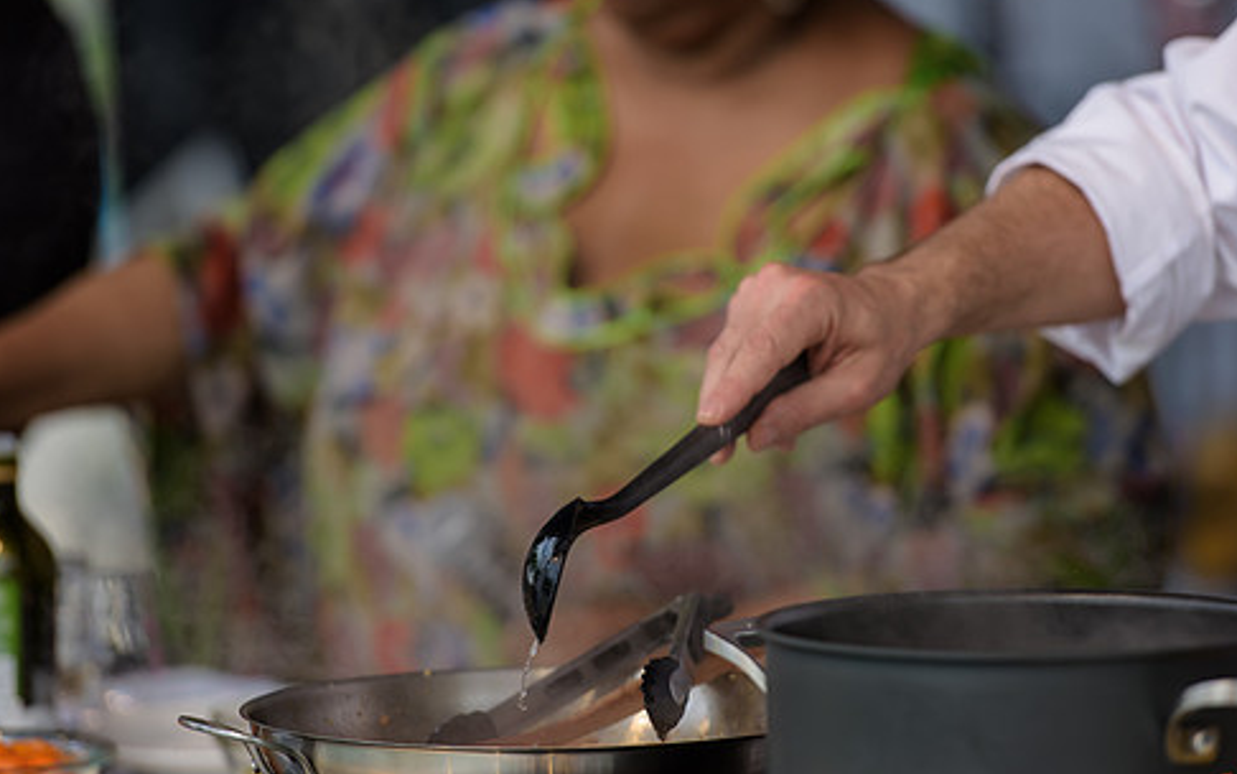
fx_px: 7992
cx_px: 664
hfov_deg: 8.9
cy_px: 414
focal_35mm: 237
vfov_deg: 5.5
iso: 250
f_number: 3.2
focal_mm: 195
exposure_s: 1/1250
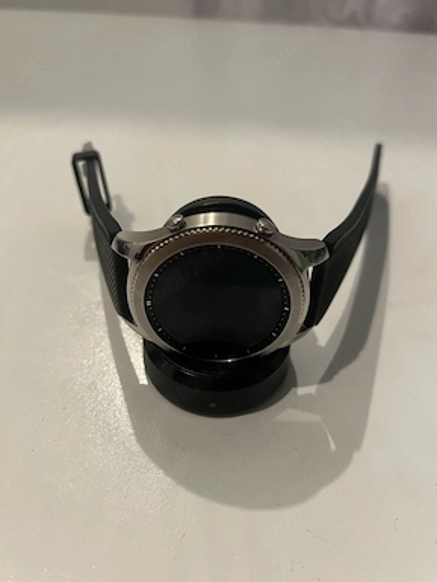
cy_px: 290
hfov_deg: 51.4
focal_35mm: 27
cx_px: 219
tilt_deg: -42.3
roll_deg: -3.2
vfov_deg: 65.3
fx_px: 454
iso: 400
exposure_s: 1/60
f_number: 1.5
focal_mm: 5.7
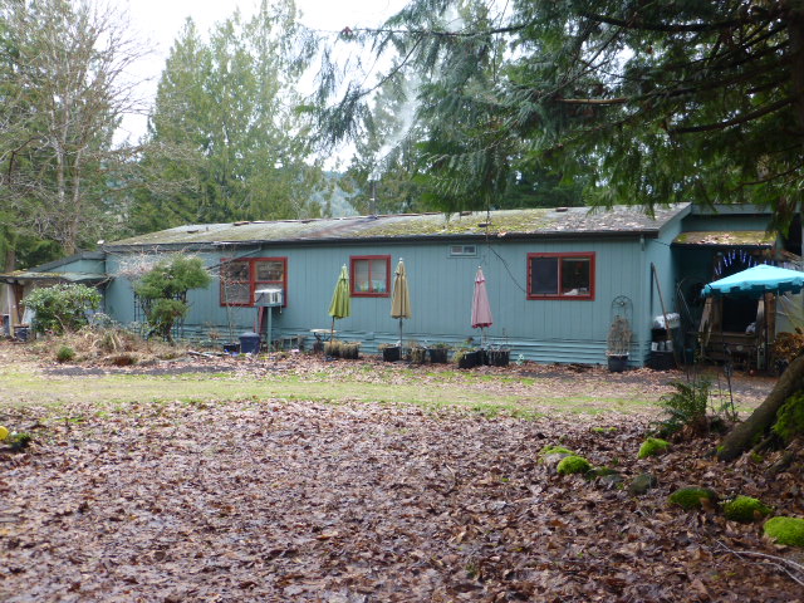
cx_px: 402
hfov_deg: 54.0
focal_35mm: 34
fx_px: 790
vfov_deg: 41.8
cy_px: 302
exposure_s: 1/60
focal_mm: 6.1
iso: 160
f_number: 3.7
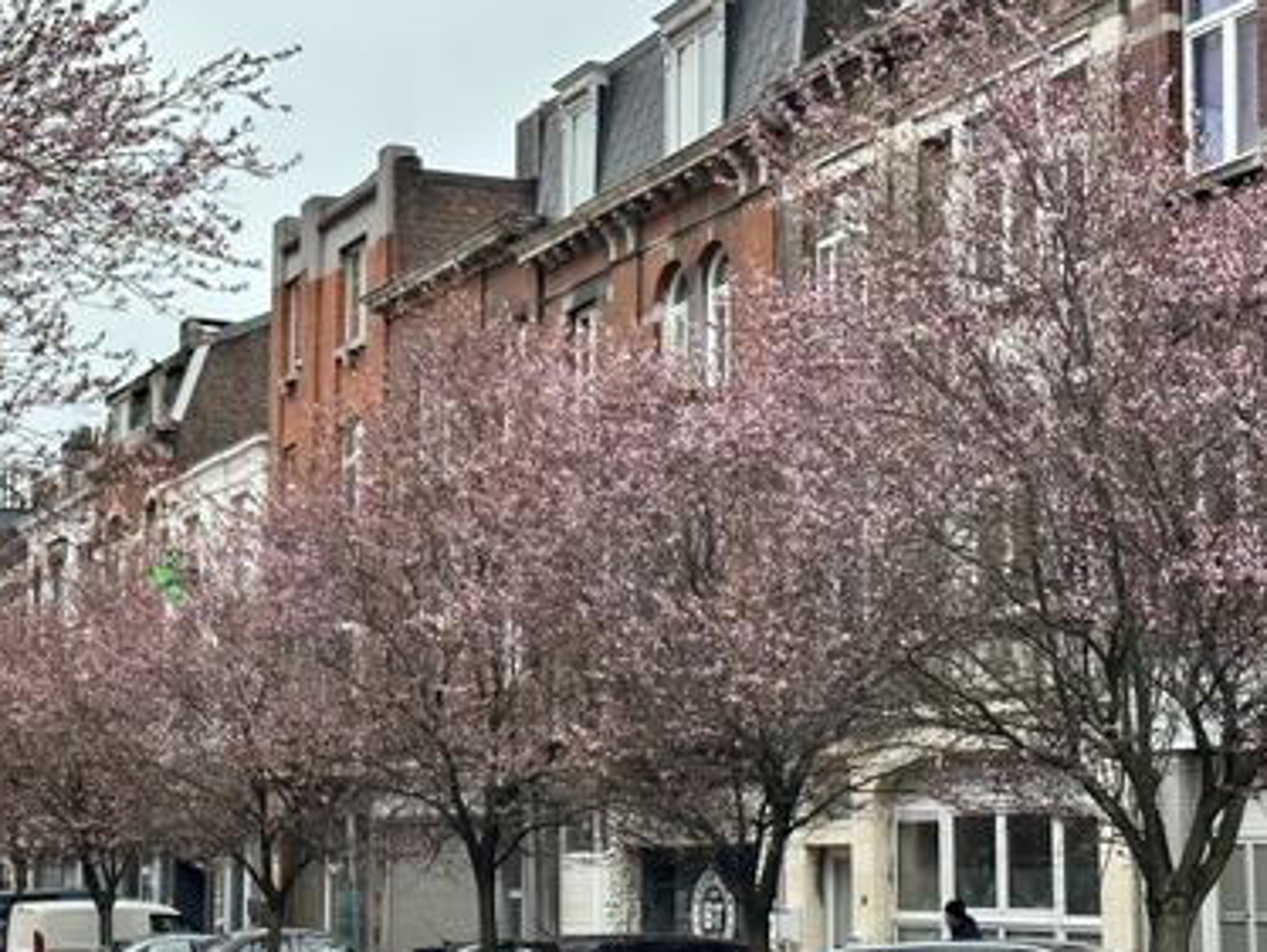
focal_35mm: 77
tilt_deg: +7.0
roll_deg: -1.2
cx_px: 427
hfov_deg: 25.2
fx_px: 2820
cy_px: 515
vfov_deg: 19.2
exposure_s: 1/773
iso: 64
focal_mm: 6.86
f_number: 1.78
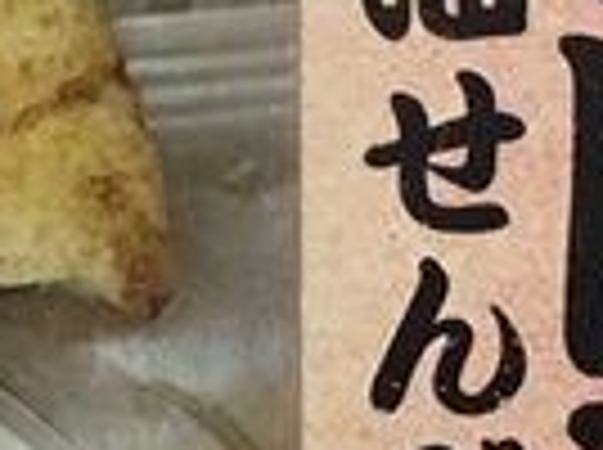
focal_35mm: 177
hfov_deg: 10.8
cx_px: -308
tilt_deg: -87.7
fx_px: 3078
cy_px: 470
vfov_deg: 8.3
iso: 125
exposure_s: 1/30
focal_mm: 4.15
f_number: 2.2
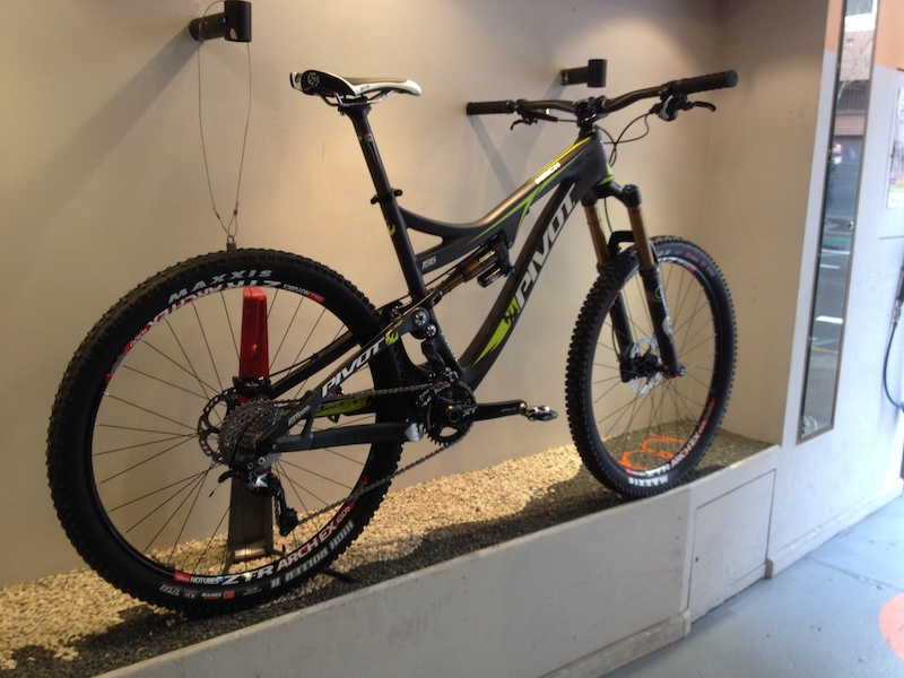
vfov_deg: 40.7
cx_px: 452
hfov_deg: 52.6
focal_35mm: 35
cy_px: 339
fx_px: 914
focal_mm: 4.28
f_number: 2.4
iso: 80
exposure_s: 1/20
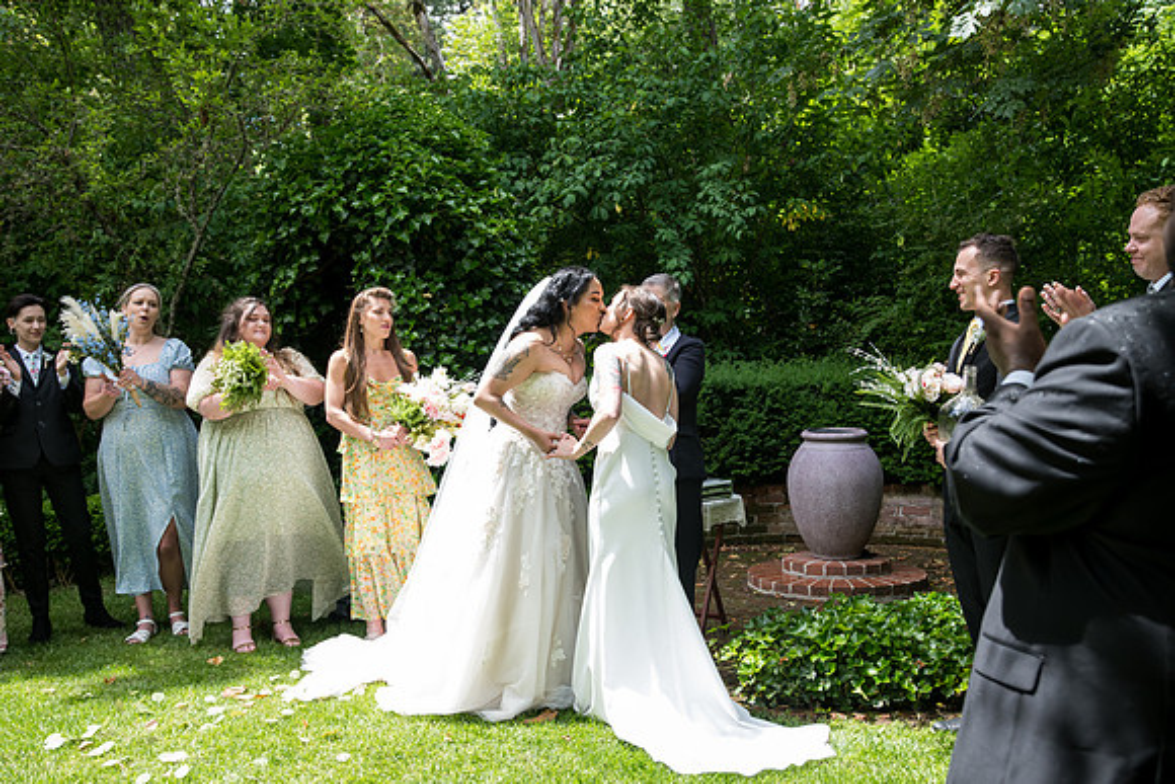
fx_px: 1175
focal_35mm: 36
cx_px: 588
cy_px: 392
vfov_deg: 36.9
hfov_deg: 53.1
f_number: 5
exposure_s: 1/400
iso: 500
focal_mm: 36
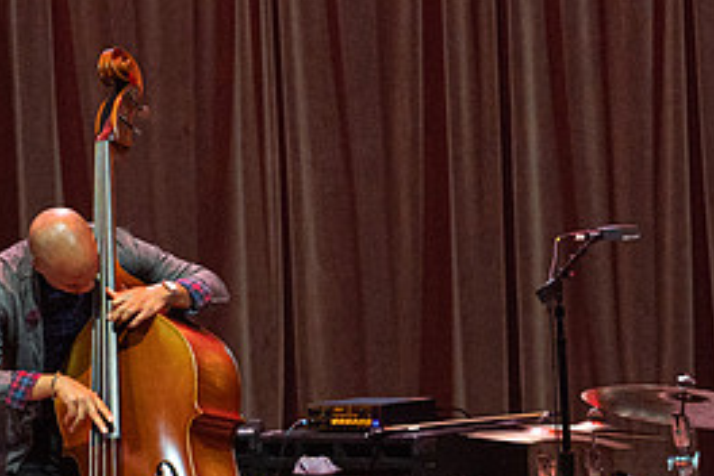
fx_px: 12593
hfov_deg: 3.2
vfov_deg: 2.2
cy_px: 245
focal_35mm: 635
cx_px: 227
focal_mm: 200
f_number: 5.6
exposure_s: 1/250
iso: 2500
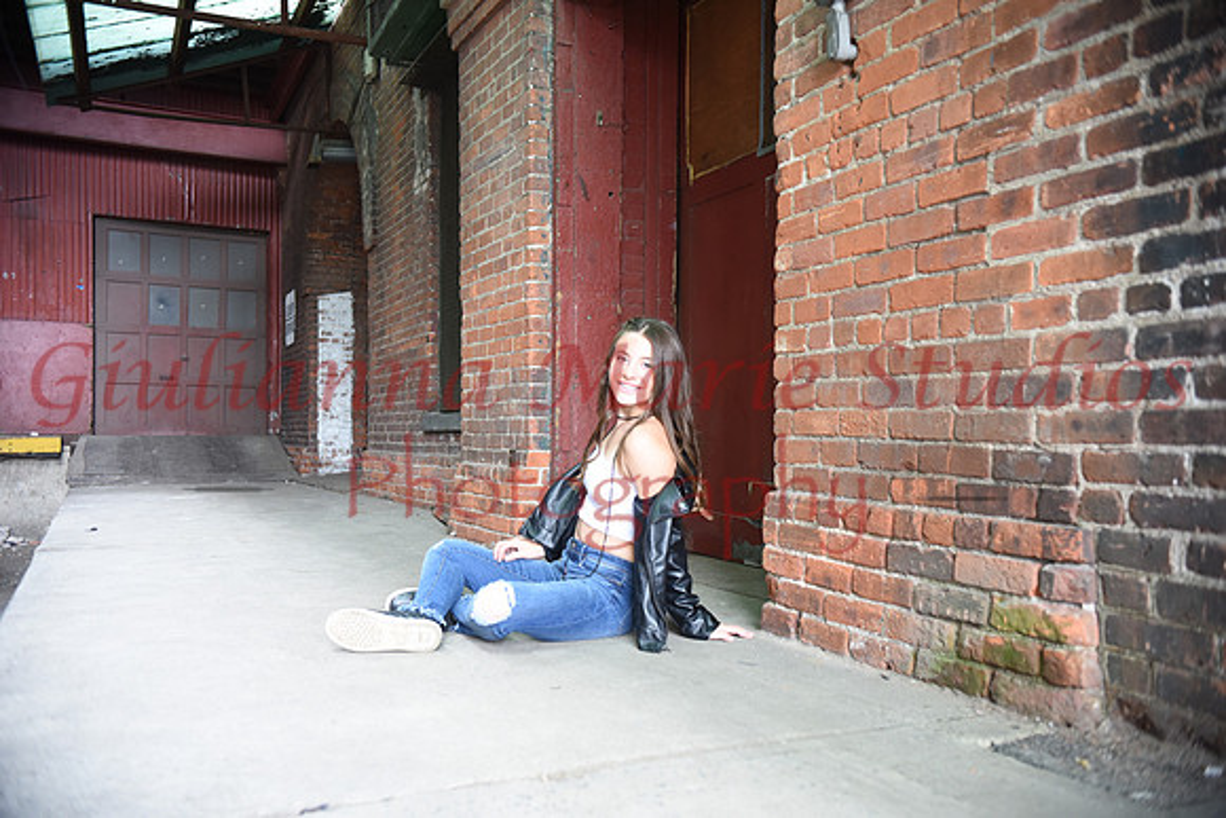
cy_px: 409
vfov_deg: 41.1
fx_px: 1090
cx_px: 613
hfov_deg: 58.7
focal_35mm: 32
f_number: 3.5
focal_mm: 32
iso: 1250
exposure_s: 1/125
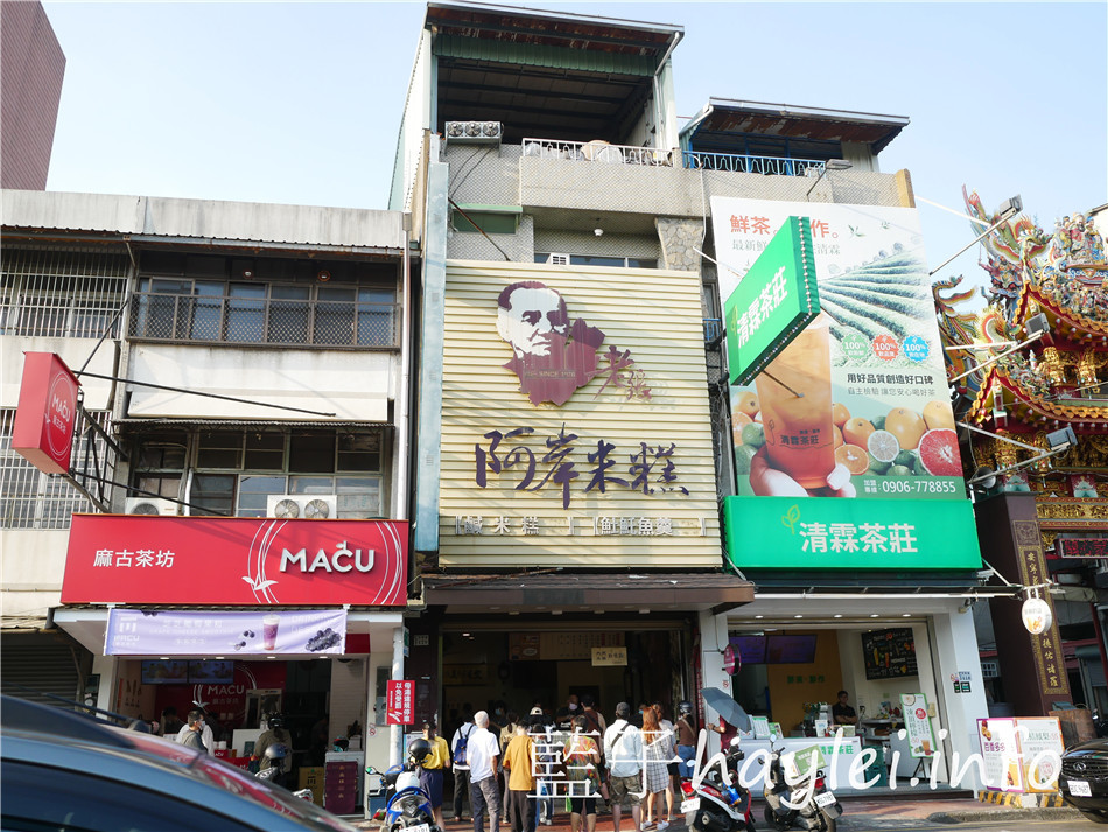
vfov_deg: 46.8
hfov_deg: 60.0
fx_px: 960
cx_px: 554
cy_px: 416
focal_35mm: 30
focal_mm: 15
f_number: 3.5
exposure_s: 1/400
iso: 200
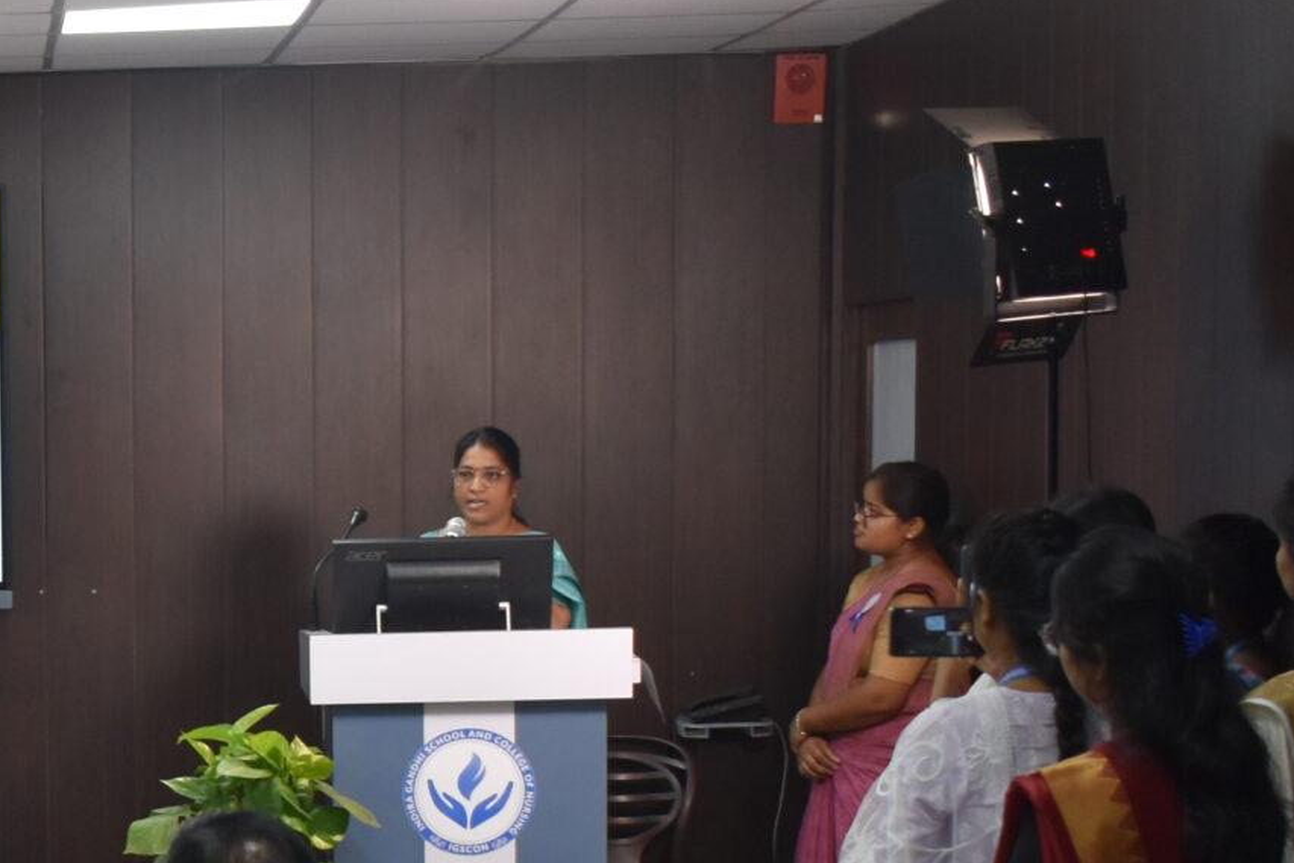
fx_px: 3882
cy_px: 921
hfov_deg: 17.5
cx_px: -473
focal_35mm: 108
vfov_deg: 12.5
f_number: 4
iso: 800
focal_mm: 24
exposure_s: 1/125
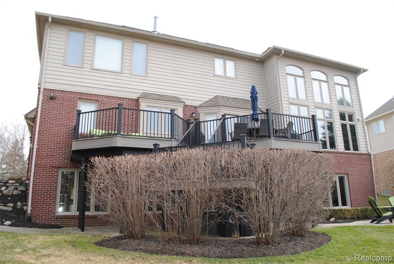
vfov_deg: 48.0
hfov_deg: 67.3
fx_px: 296
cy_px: 132
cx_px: 197
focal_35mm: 27
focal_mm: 18
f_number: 5.6
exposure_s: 1/200
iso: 100
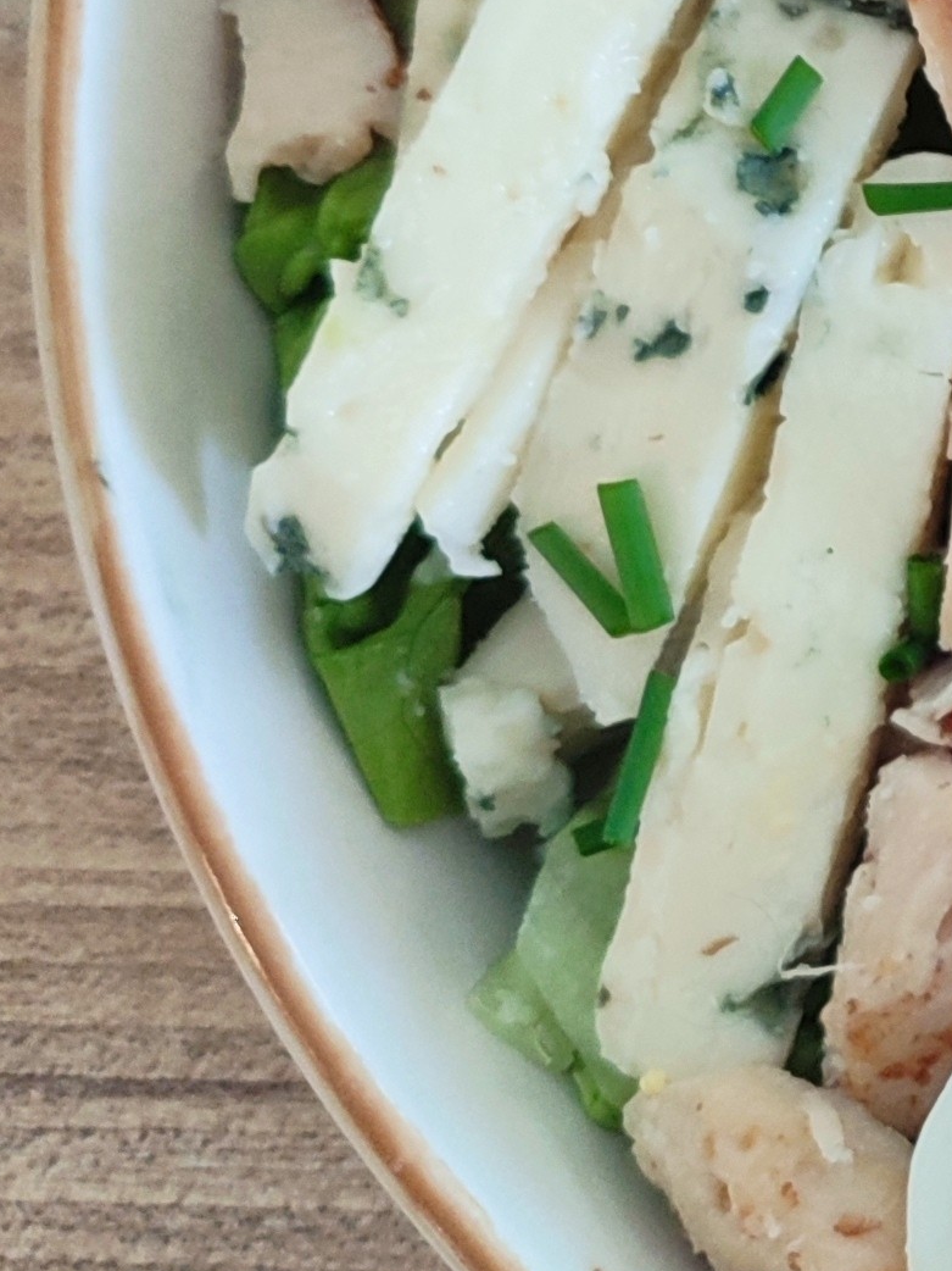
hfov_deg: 13.7
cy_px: 132
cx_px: 1750
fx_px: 3522
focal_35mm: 96
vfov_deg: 20.1
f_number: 1.89
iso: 632
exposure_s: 1/33
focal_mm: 5.95
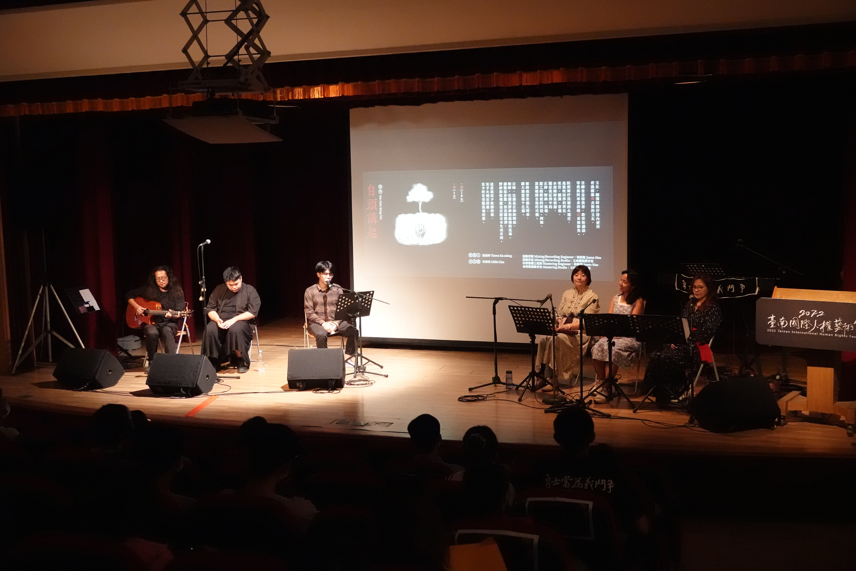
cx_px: 428
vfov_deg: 33.4
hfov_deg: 48.5
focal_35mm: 40
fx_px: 951
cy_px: 286
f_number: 3.2
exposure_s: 1/160
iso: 6400
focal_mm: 14.65
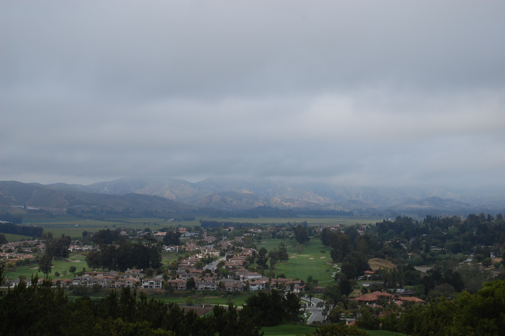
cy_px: 168
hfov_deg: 24.6
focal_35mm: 82
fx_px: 1156
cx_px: 252
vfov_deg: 16.5
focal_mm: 55
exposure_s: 1/320
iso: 200
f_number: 9
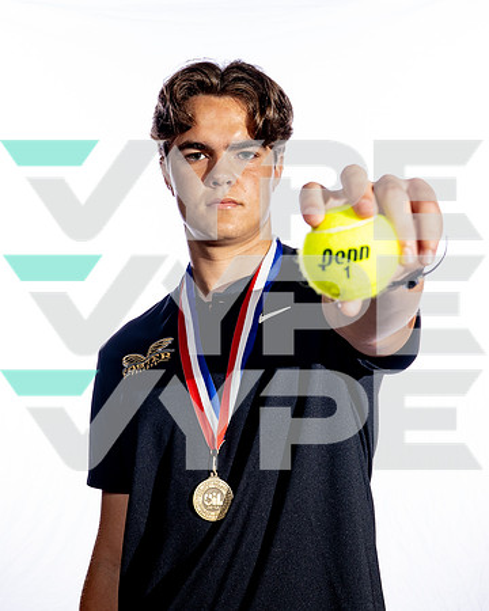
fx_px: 1044
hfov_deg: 26.3
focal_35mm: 58
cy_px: 306
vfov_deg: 32.6
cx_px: 214
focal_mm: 41
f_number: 8
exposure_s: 1/250
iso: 250
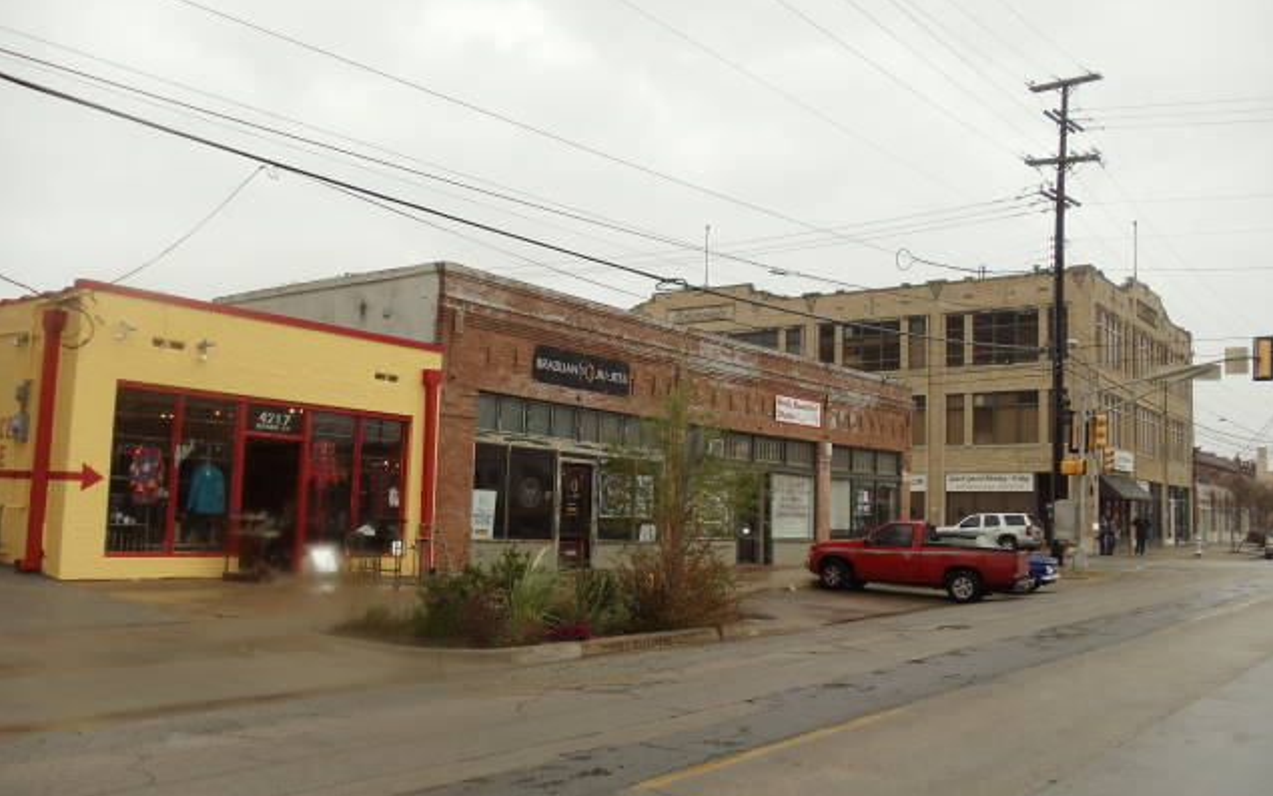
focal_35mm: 47
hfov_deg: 42.6
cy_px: 411
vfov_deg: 27.4
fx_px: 1631
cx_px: 640
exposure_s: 1/160
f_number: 3.5
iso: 160
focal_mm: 6
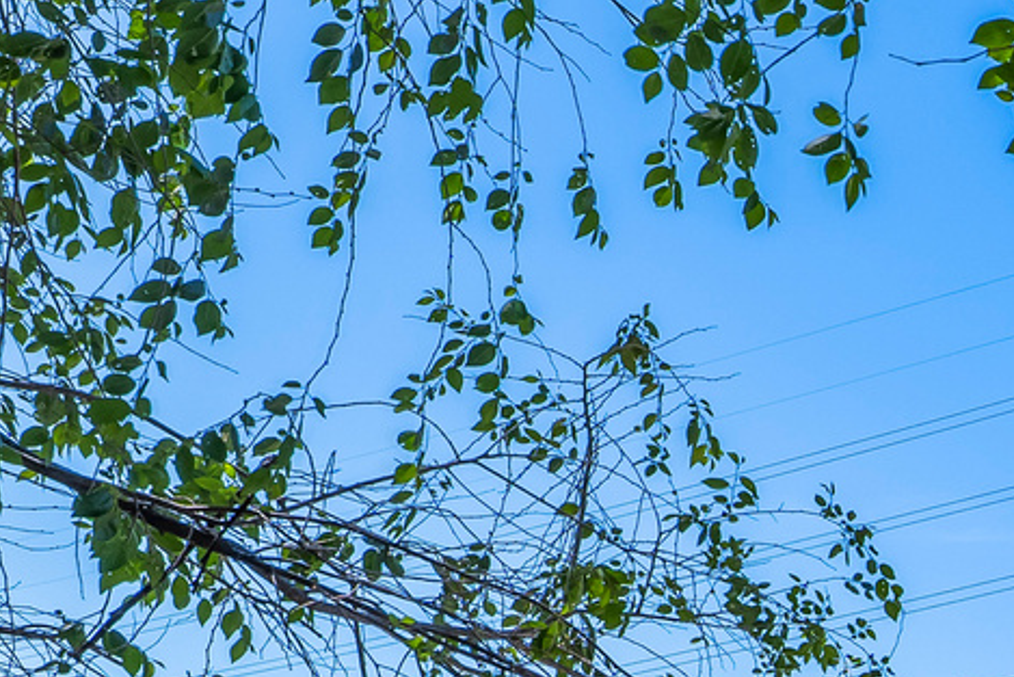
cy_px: 1212
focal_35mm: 83
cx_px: 2073
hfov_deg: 17.2
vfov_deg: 14.5
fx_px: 2338
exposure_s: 1/125
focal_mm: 19
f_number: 9
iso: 400
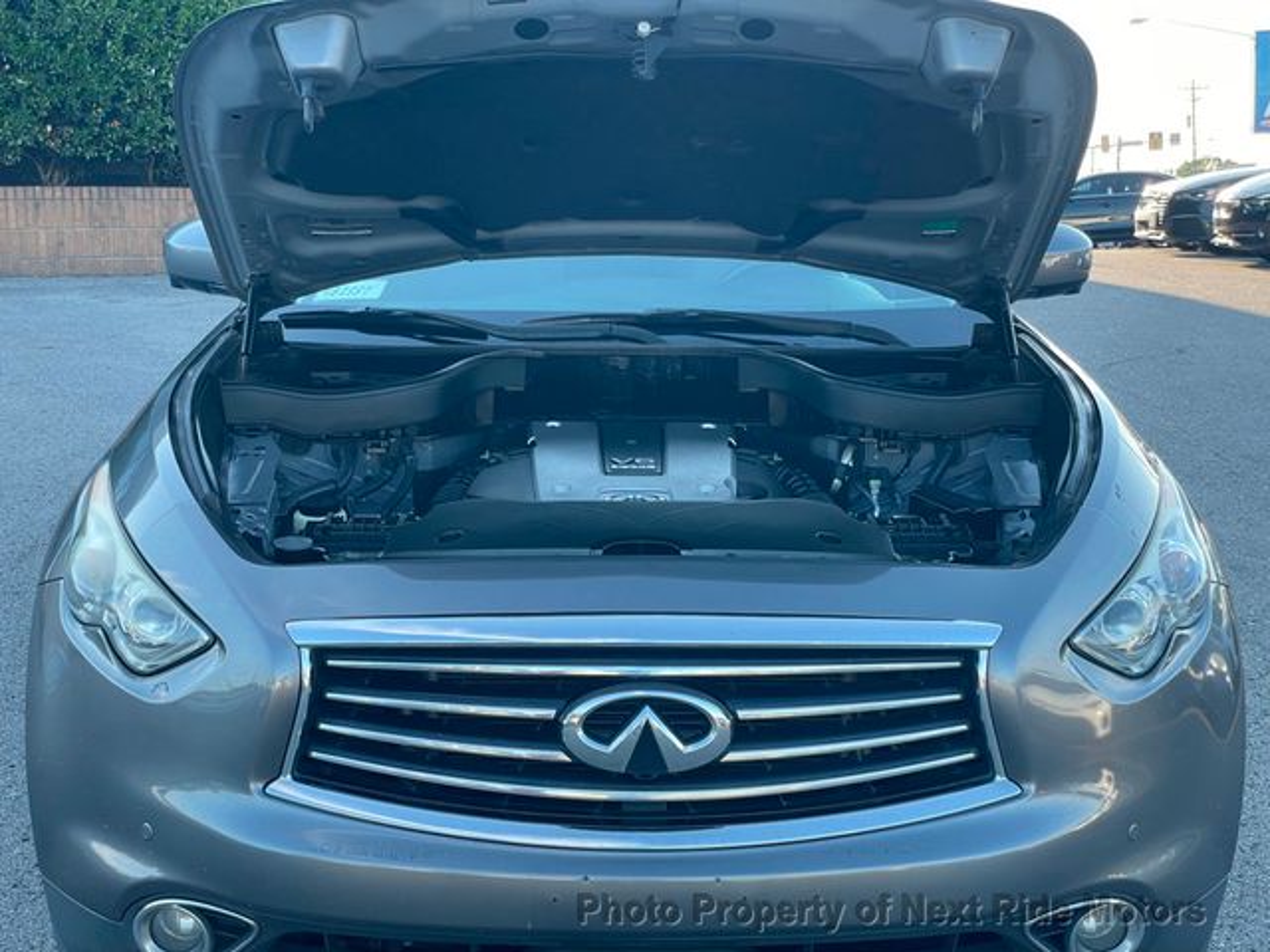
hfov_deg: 36.8
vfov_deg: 28.0
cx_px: 635
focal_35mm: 52
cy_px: 476
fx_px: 1908
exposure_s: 1/130
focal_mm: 6
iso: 25
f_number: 2
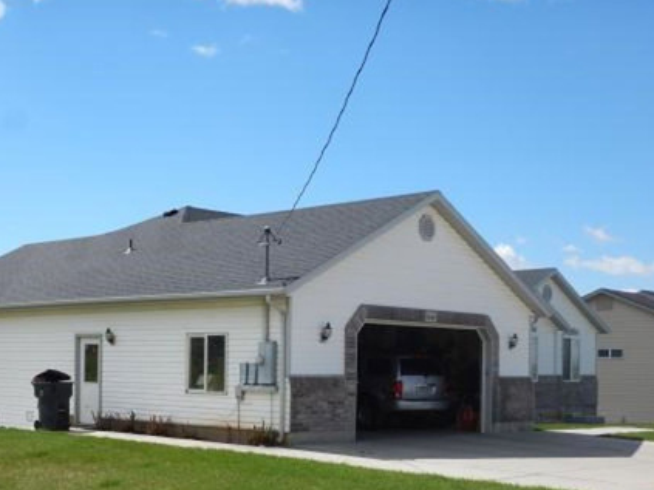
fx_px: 1058
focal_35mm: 56
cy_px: 359
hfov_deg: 34.0
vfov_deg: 25.8
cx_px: 216
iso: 125
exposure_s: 1/1000
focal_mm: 6.6
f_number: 4.2
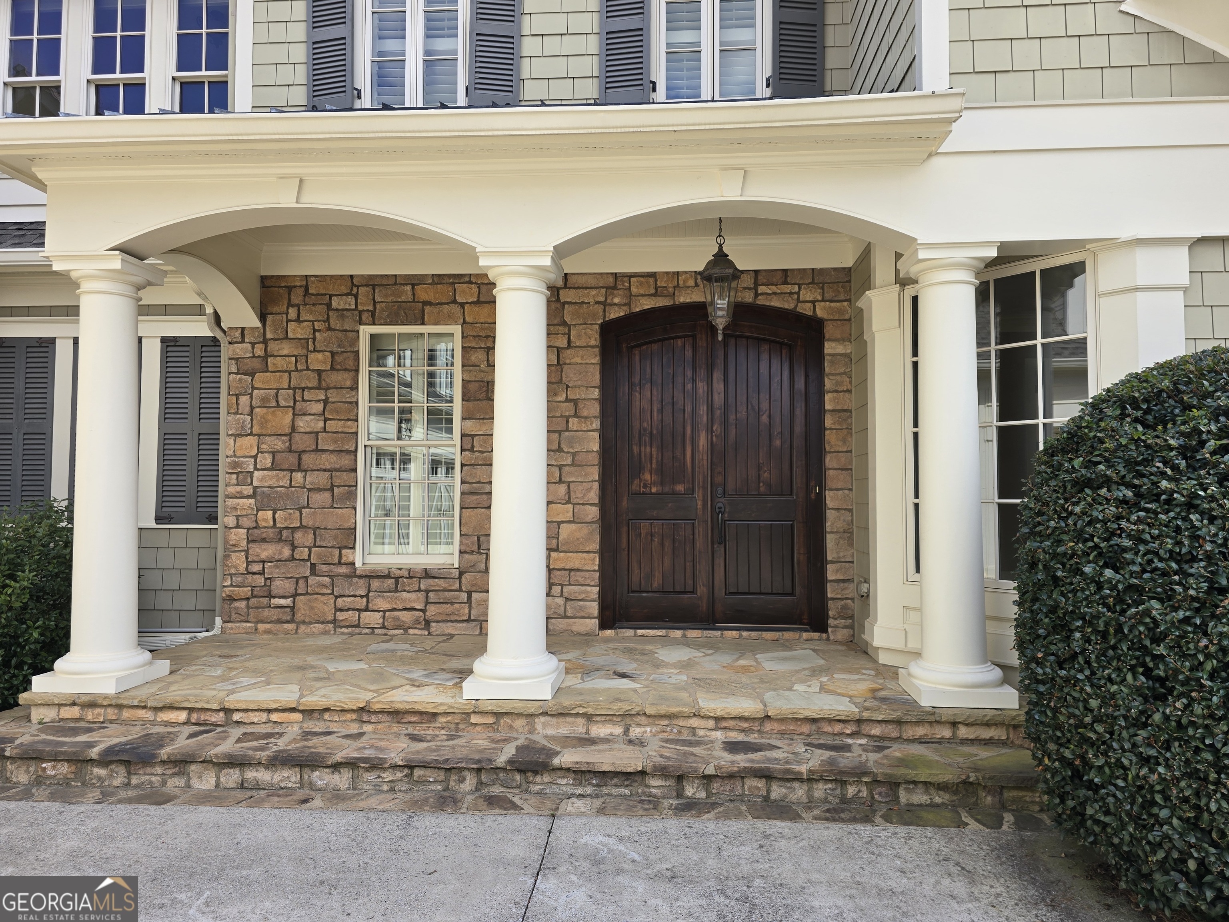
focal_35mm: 23
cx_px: 614
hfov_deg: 73.9
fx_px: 817
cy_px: 461
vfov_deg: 58.9
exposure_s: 1/242
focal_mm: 6.3
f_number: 1.7
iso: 12
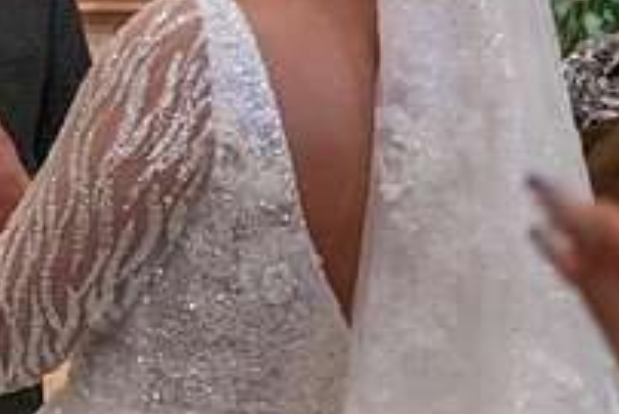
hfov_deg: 15.1
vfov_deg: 11.3
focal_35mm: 121
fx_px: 2082
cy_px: 232
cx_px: -430
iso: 2500
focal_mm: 35
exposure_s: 1/100
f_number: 5
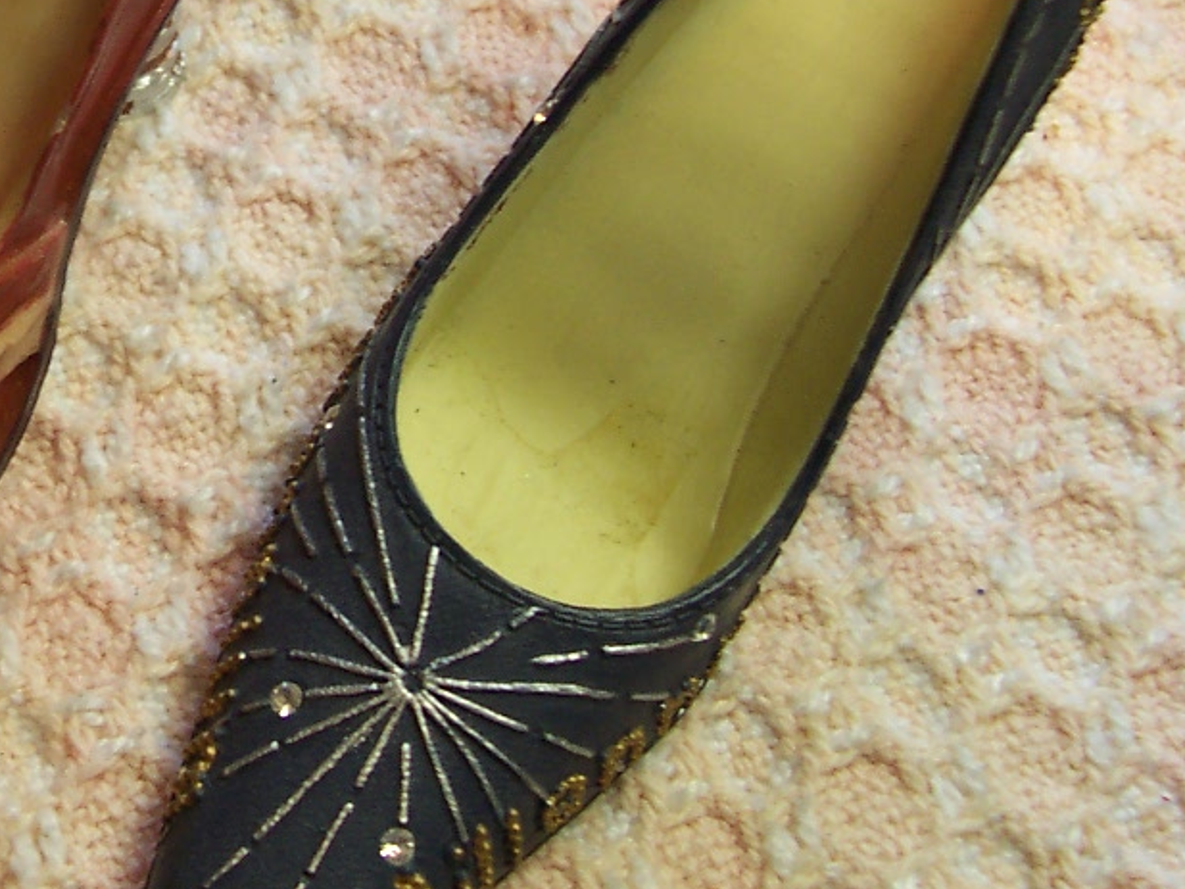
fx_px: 2465
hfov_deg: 25.9
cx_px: 52
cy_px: 228
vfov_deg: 20.3
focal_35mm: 72
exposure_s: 1/90
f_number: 2.8
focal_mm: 5.6
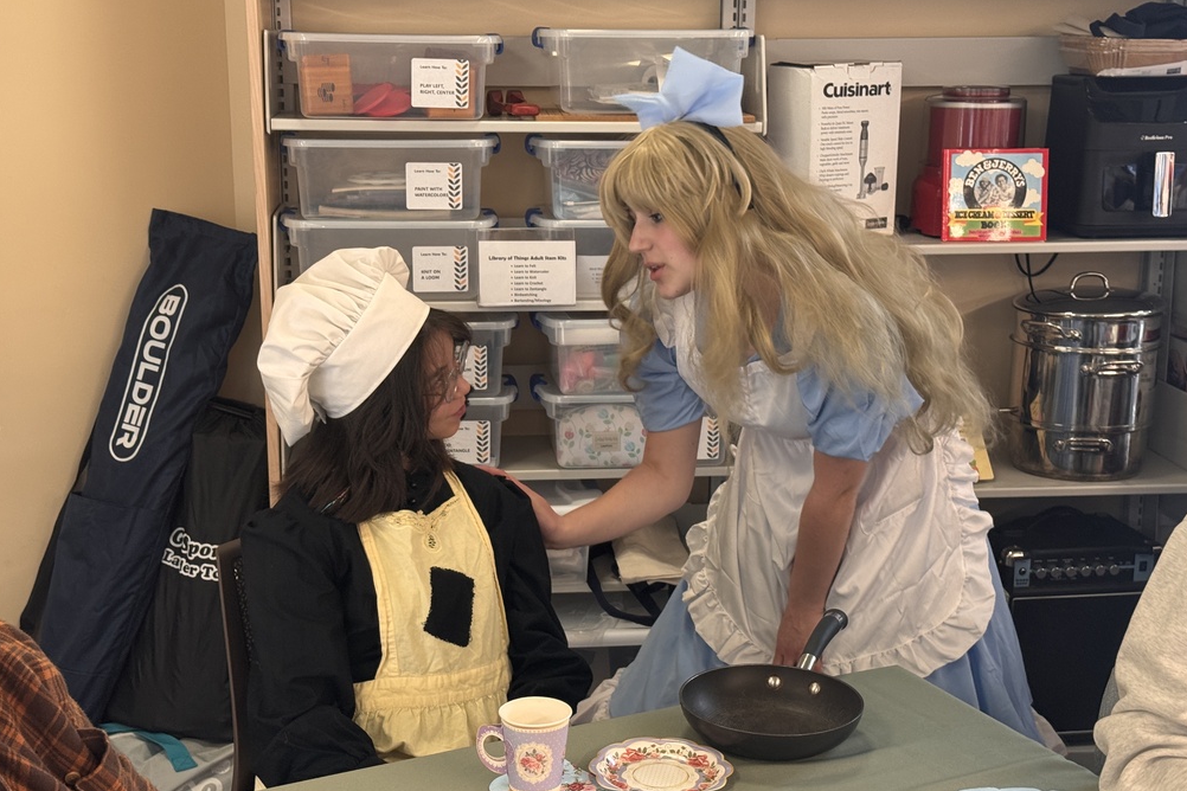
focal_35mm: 51
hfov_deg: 38.9
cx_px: 603
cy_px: 413
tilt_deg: -14.1
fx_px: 1681
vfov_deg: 26.5
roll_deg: -0.4
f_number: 1.78
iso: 200
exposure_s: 1/60
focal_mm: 6.76
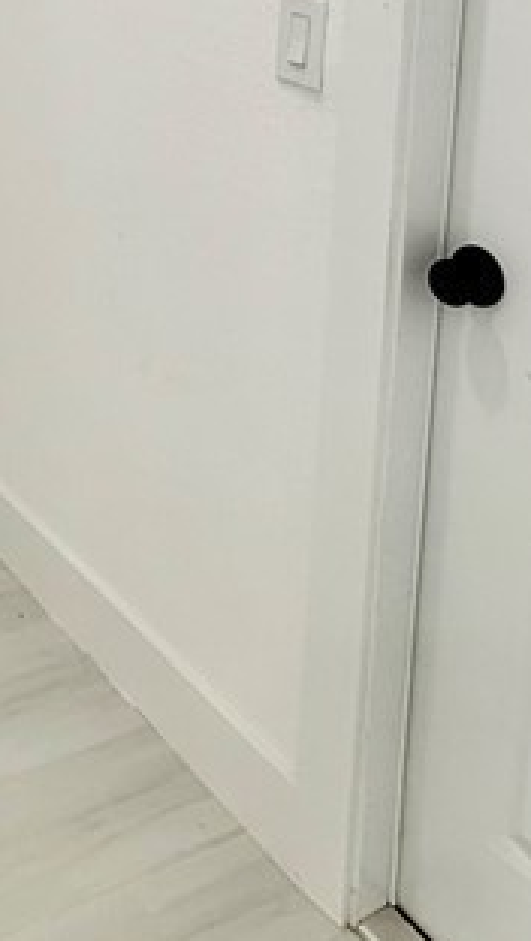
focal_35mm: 50
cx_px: -148
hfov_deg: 21.8
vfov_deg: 36.4
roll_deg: -0.1
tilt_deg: -7.4
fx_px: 1249
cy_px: -33
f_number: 2.2
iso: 80
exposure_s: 1/120
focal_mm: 2.22
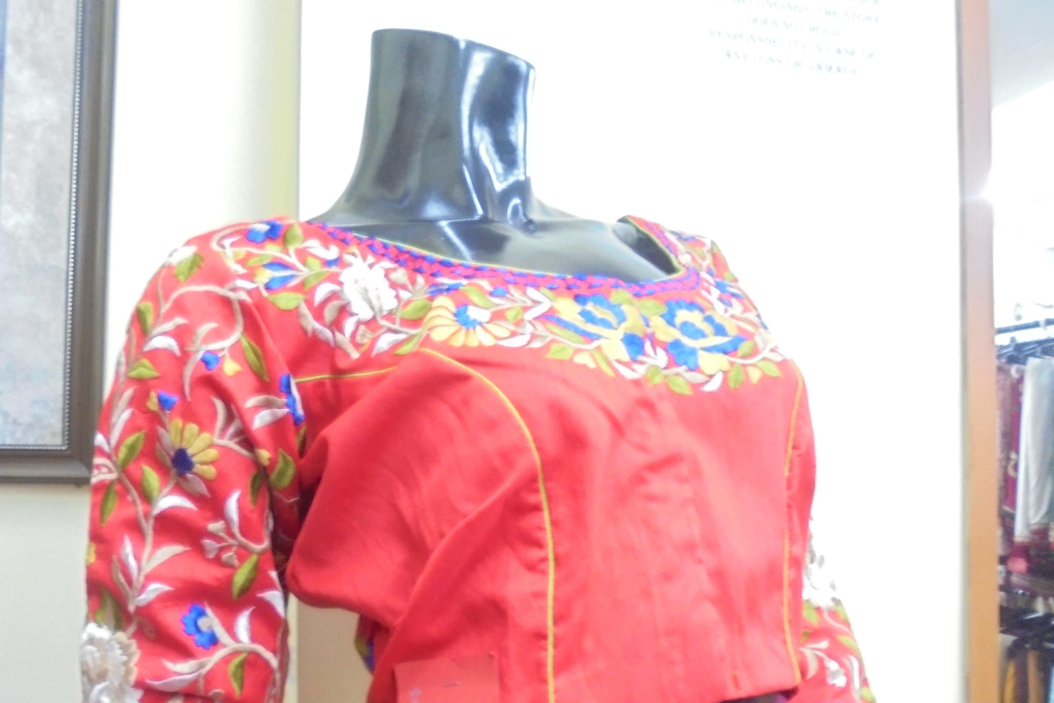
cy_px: 447
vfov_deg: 39.7
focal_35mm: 33
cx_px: 456
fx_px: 966
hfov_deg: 57.0
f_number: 3.5
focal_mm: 4.6
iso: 400
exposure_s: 1/5
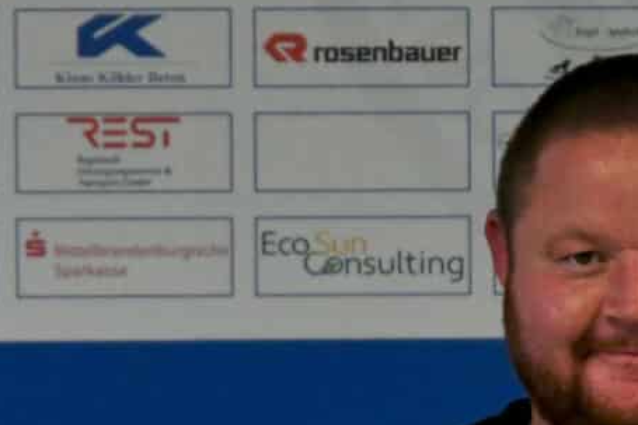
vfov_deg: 8.5
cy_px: 221
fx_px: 2870
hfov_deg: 12.5
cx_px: -7
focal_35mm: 162
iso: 2000
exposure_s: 1/640
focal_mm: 36
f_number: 2.8
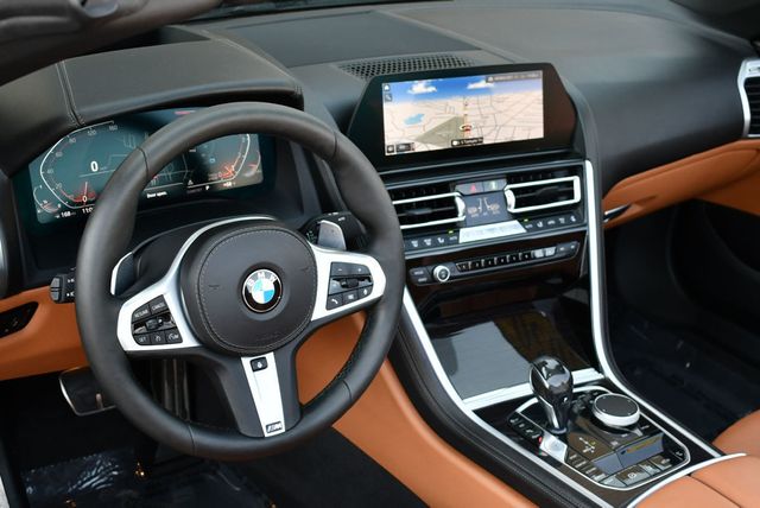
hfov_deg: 39.6
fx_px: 1056
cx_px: 380
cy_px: 254
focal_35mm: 50
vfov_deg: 27.0
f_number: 4
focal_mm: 25
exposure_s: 1/250
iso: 450
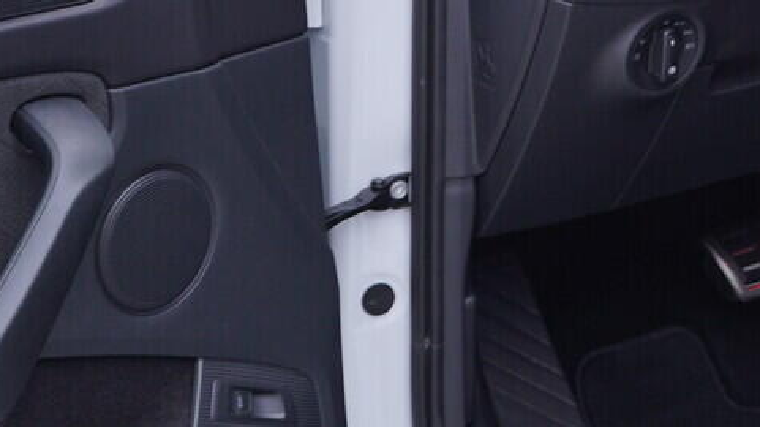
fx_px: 2276
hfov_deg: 18.6
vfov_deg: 10.5
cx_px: 724
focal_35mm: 113
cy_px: -89
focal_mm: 24
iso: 125
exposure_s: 1/50
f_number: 3.2
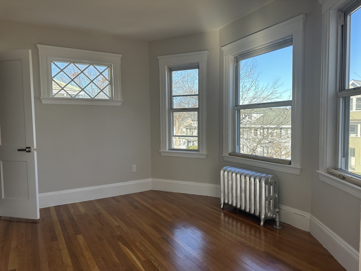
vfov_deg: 56.8
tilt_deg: -3.7
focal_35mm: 24
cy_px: 136
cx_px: 180
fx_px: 250
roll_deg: +1.3
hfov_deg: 71.6
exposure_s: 1/491
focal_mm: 6.86
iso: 80
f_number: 1.78
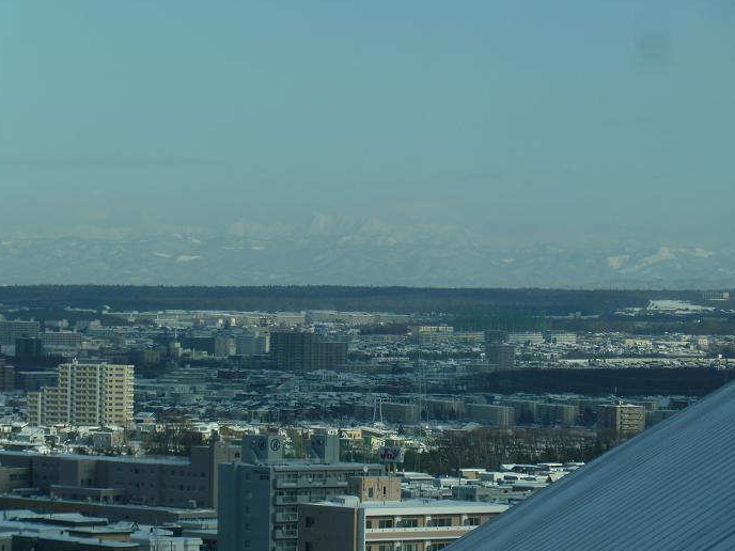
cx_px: 379
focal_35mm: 251
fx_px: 5329
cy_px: 258
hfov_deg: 7.9
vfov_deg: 5.9
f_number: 5.6
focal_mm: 37
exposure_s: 1/400
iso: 80
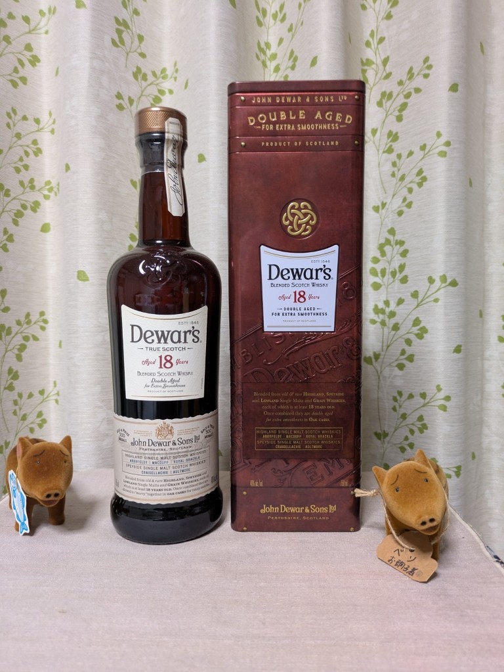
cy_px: 336
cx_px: 252
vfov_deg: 69.4
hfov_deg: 54.9
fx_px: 485
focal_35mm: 25
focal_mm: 5.43
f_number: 1.89
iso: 355
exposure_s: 1/30
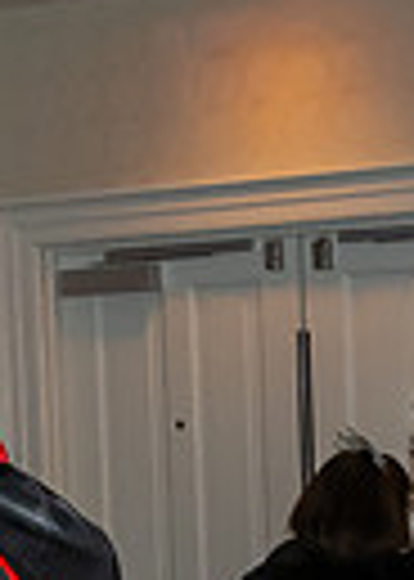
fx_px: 2406
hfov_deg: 9.8
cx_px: 202
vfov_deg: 13.2
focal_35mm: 146
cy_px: 769
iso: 1000
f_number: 8
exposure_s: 1/250
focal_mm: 17
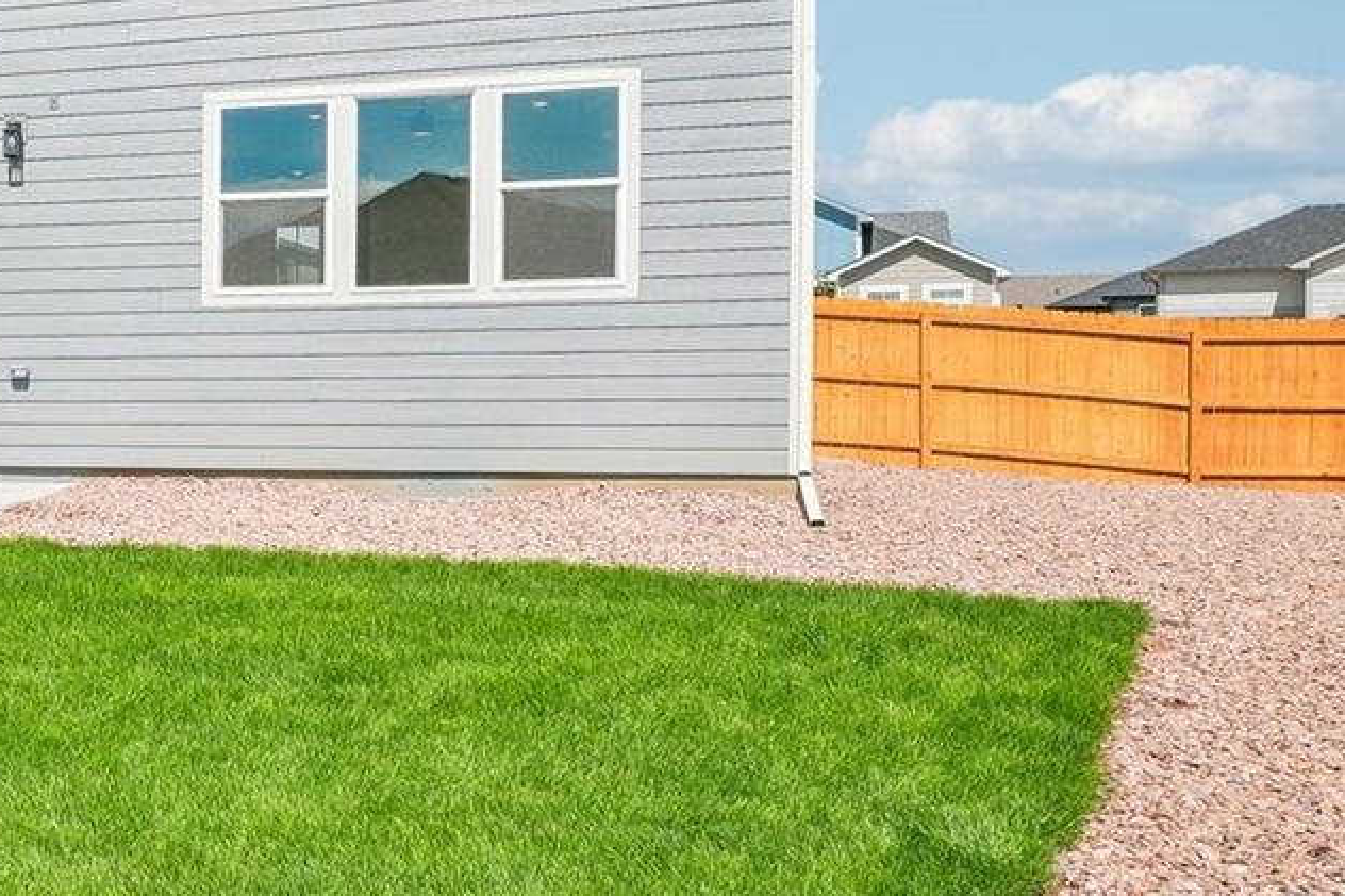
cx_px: -266
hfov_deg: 36.0
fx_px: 1579
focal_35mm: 42
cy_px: -49
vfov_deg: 29.1
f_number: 8
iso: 100
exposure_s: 1/500
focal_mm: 11
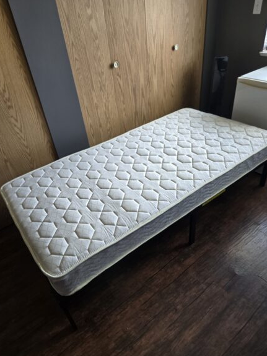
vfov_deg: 71.6
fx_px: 247
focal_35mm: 24
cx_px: 130
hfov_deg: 56.8
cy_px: 180
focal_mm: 5.4
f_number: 1.8
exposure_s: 1/120
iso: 125
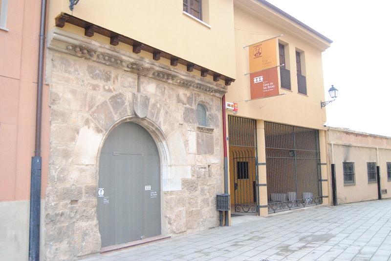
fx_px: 359
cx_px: 196
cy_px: 130
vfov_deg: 40.0
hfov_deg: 57.2
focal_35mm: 33
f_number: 3.5
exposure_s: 1/1600
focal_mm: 22
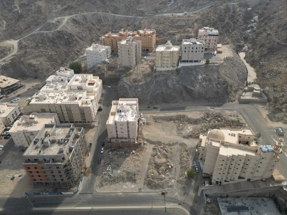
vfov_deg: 56.8
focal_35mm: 24
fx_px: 199
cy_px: 108
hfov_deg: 71.6
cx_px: 144
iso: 100
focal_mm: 6.72
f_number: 1.7
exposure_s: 1/2500
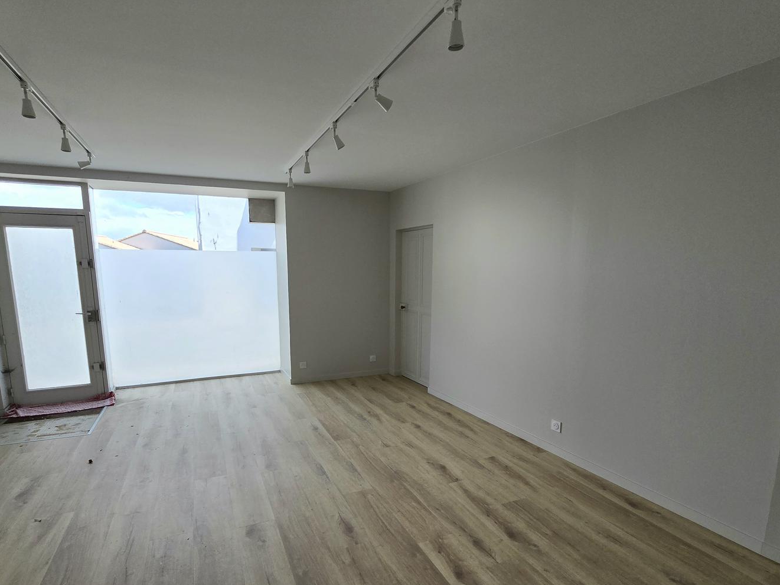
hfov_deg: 90.9
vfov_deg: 74.2
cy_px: 342
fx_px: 383
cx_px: 368
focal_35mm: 17
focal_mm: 2.2
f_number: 2.2
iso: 50
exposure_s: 1/385
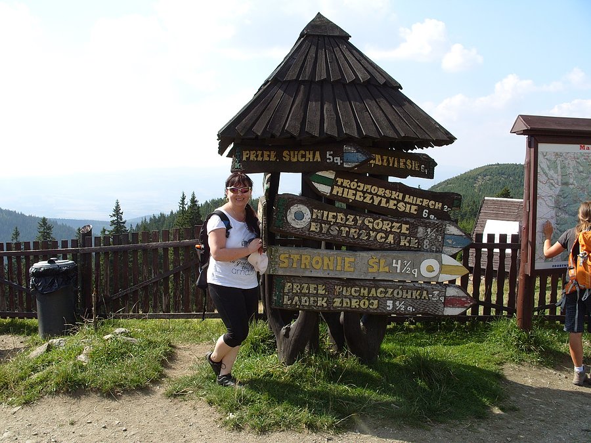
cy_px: 222
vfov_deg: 40.7
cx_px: 296
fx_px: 598
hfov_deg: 52.6
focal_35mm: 35
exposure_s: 1/350
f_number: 5.7
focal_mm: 7.8
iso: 80
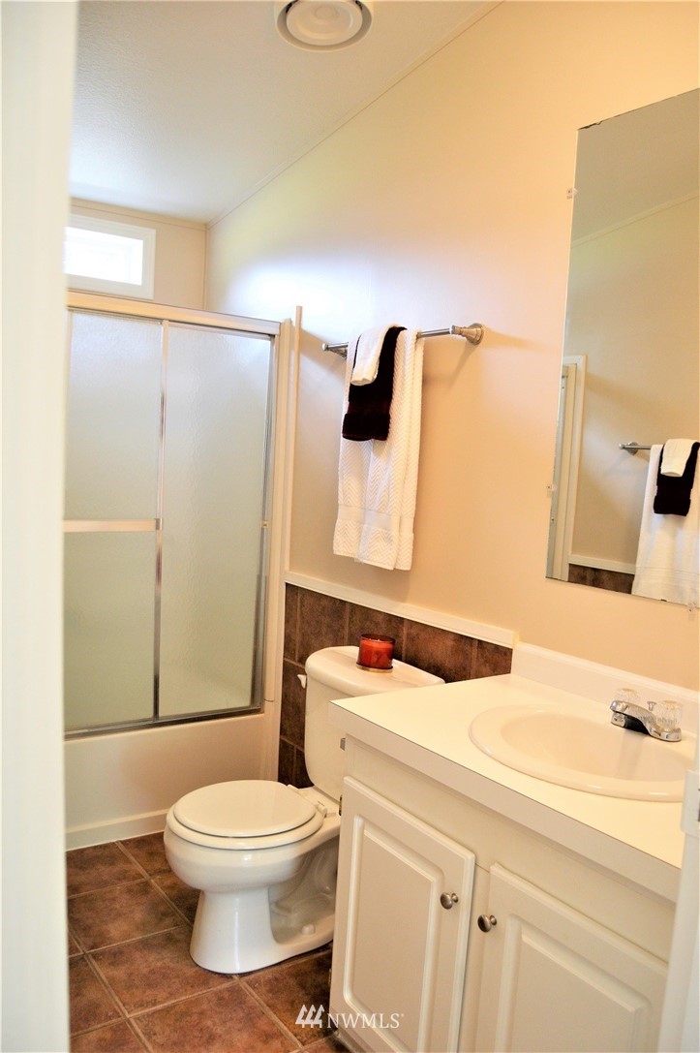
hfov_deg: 47.9
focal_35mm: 27
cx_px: 350
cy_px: 526
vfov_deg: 67.4
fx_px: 789
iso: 640
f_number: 3.5
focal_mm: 18
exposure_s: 1/60
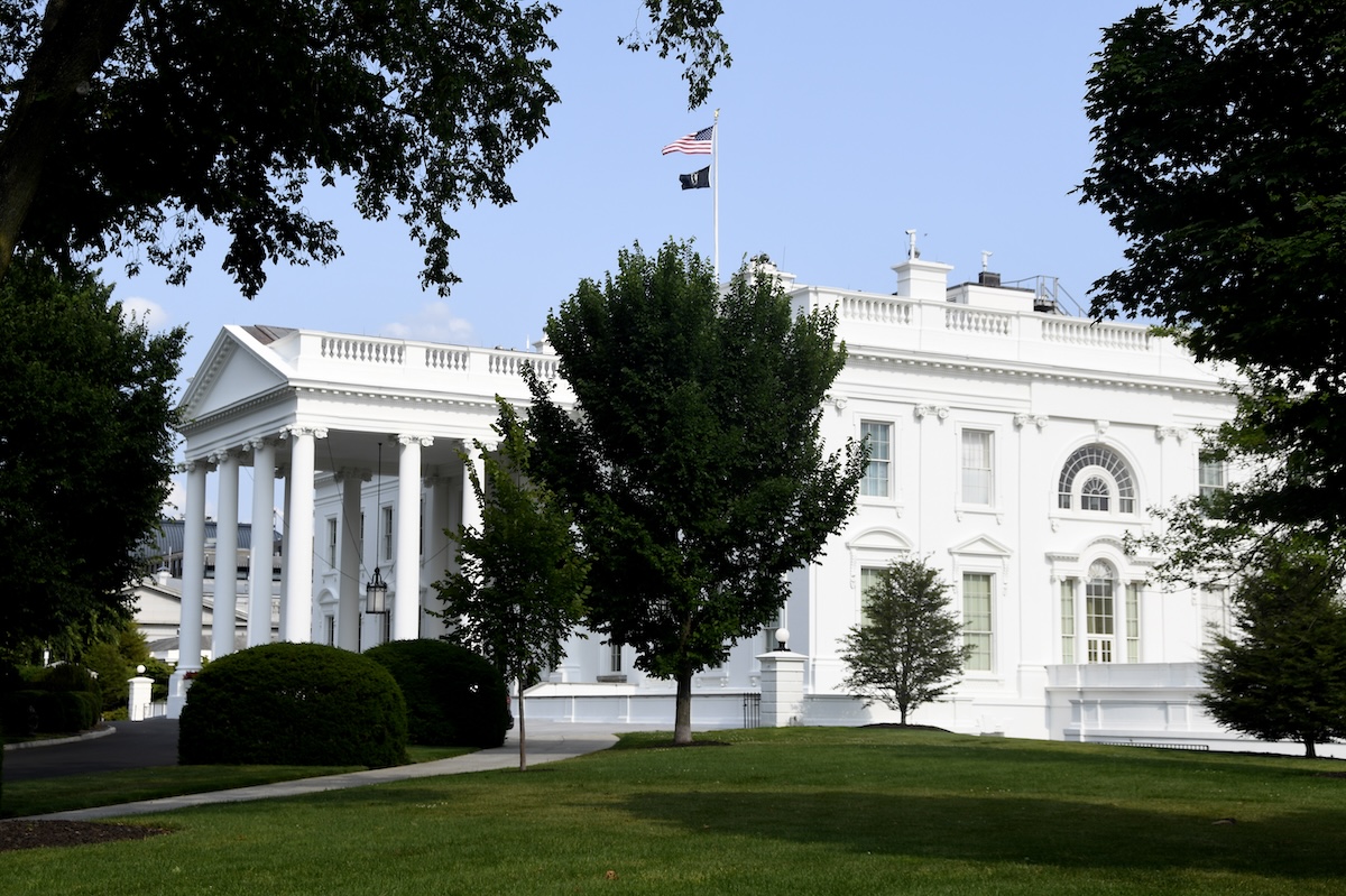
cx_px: 673
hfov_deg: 36.9
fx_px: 2018
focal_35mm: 54
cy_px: 448
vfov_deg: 25.0
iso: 64
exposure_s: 1/200
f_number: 7.1
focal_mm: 36
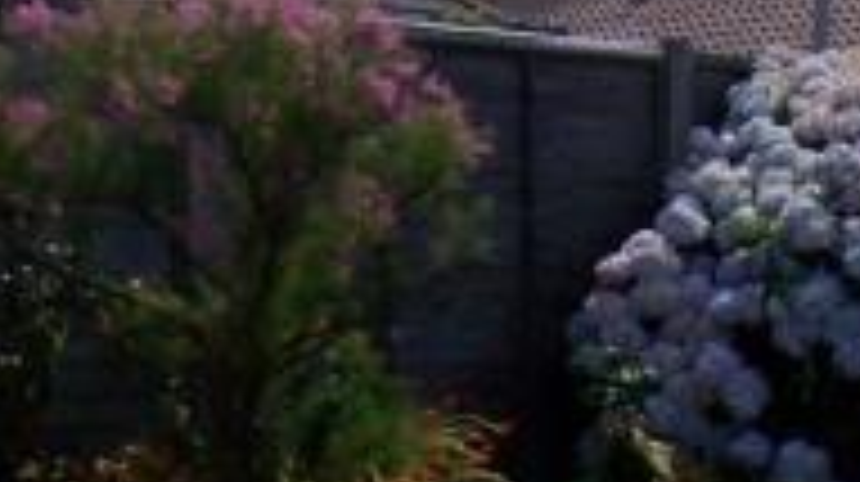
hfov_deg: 17.6
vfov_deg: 9.4
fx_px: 2734
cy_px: 962
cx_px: 804
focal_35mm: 120
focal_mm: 6
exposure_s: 1/750
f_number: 4.8
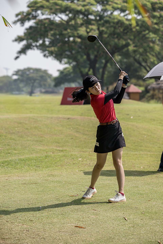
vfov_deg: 17.1
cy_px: 122
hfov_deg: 11.4
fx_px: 815
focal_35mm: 120
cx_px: 82
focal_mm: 120
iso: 360
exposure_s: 1/2500
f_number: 4
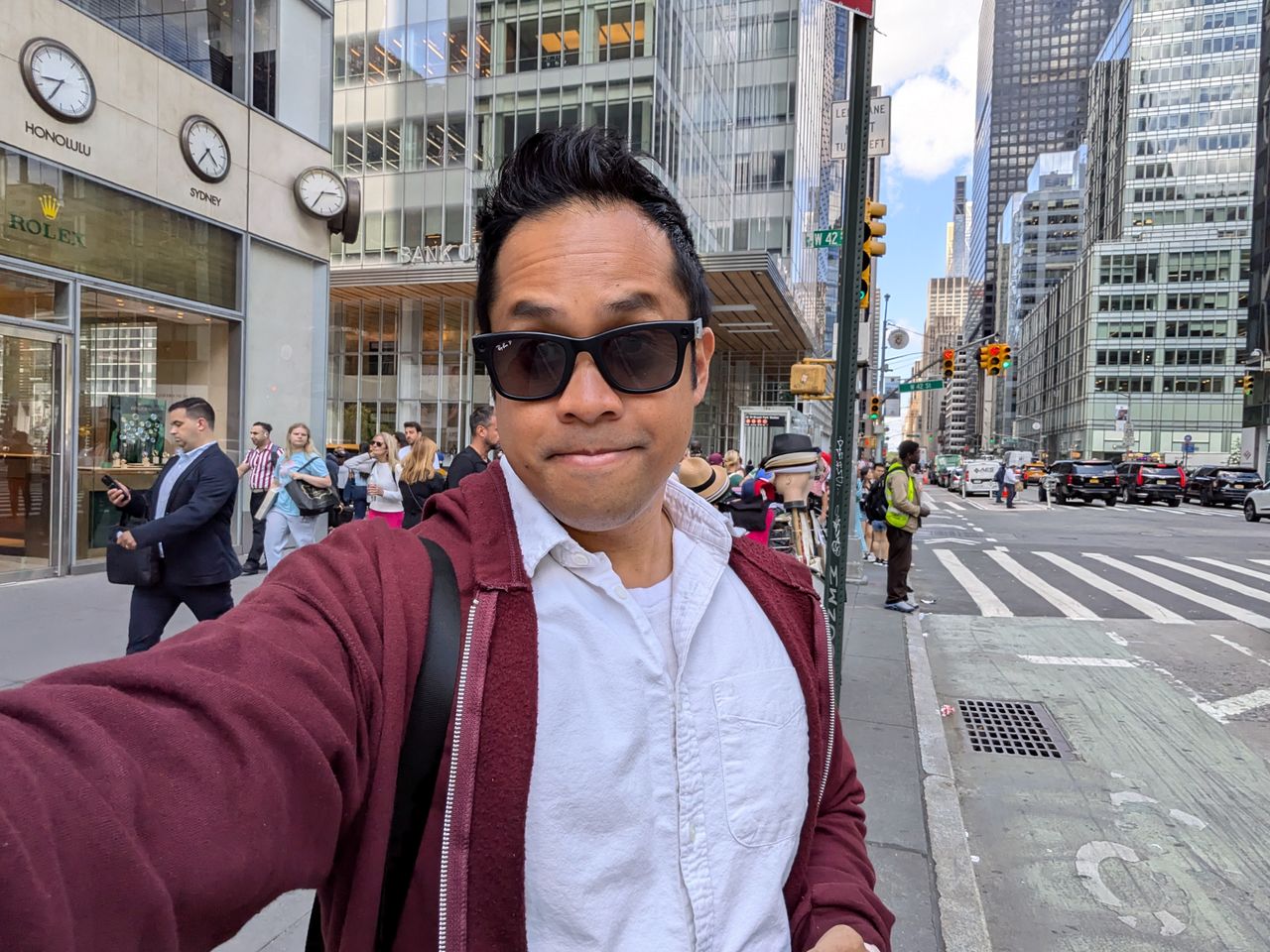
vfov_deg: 63.4
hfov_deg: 79.0
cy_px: 476
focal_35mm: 21
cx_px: 635
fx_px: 770
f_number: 2.2
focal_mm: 2.74
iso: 48
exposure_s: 1/661
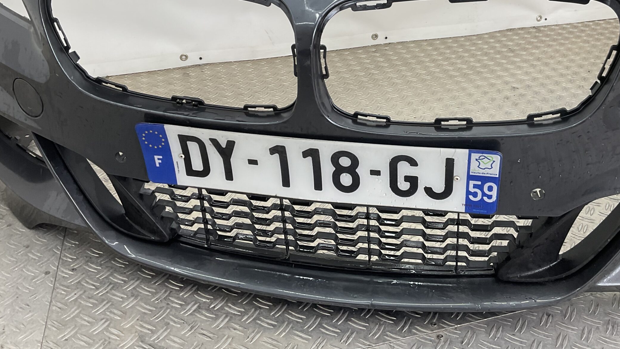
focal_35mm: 39
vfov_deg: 29.9
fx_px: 641
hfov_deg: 51.4
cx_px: 363
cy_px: 82
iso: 25
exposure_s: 1/120
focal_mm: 3
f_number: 1.8
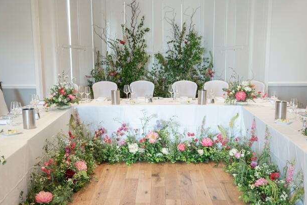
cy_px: 103
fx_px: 344
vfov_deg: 33.2
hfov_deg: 48.1
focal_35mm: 40
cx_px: 152
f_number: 3.5
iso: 2500
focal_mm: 38.3
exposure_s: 1/160
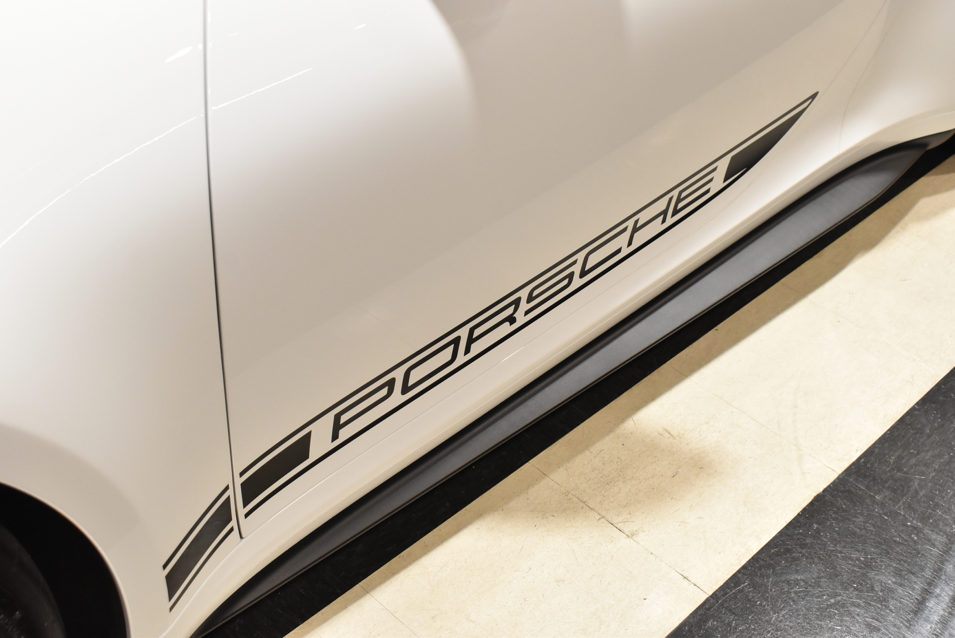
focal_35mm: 46
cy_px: 319
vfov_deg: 29.0
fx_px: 1234
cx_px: 478
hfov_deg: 42.3
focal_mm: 31
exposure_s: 1/50
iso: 2000
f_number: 7.1
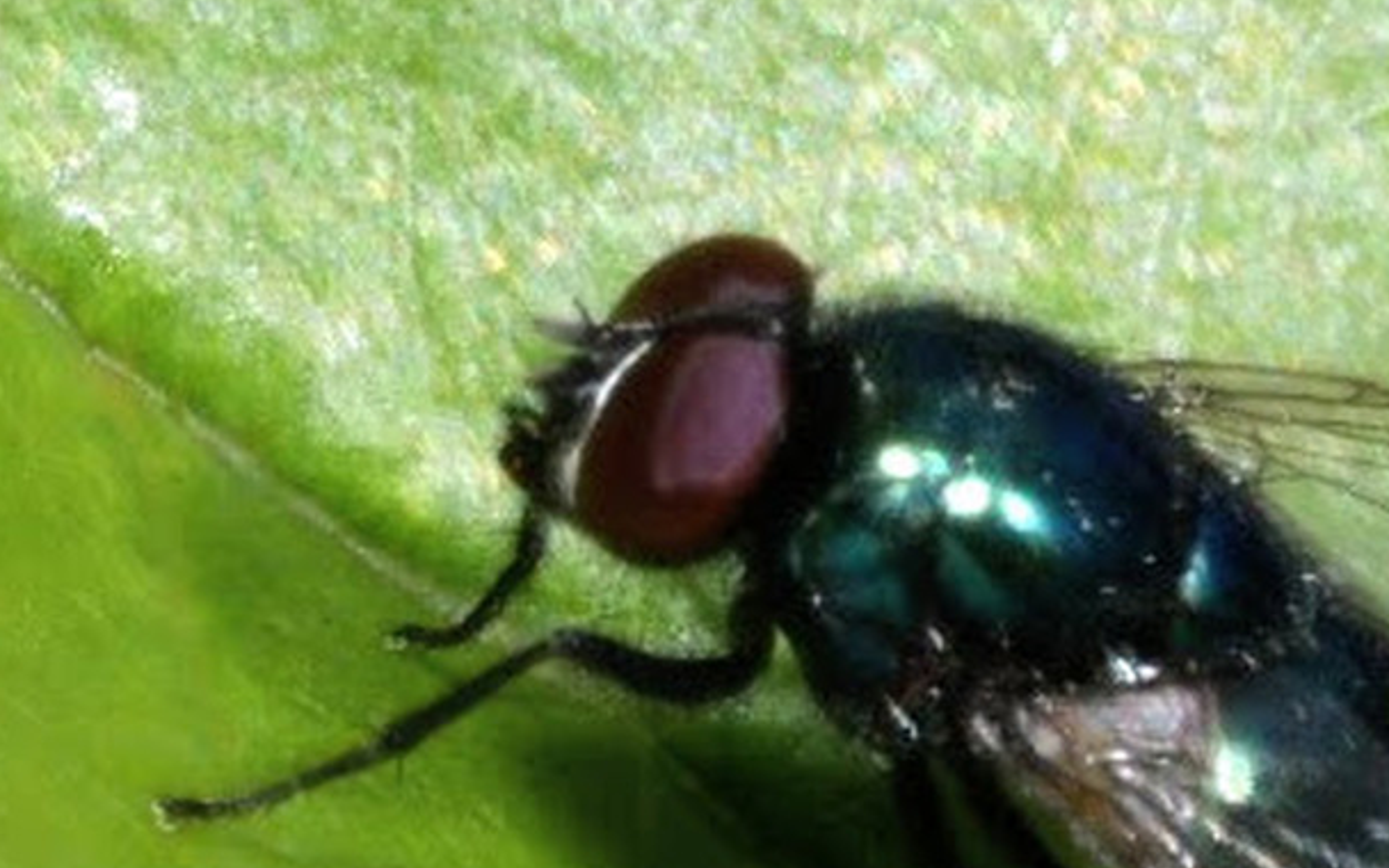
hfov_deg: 6.6
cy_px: 724
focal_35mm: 317
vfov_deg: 4.1
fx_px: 12000
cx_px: 993
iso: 100
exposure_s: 1/60
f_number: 32
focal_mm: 105
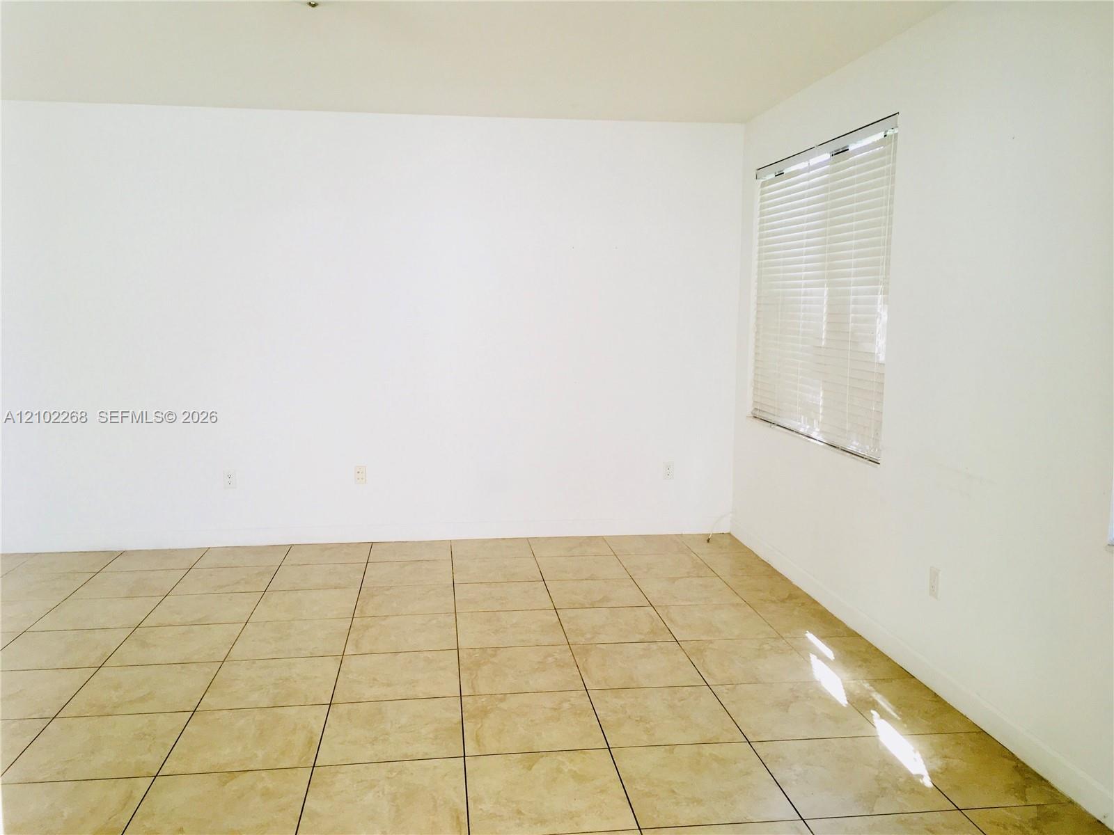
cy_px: 418
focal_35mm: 29
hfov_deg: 61.7
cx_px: 557
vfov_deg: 48.2
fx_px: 933
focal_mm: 4.15
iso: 25
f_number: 2.2
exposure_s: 1/50
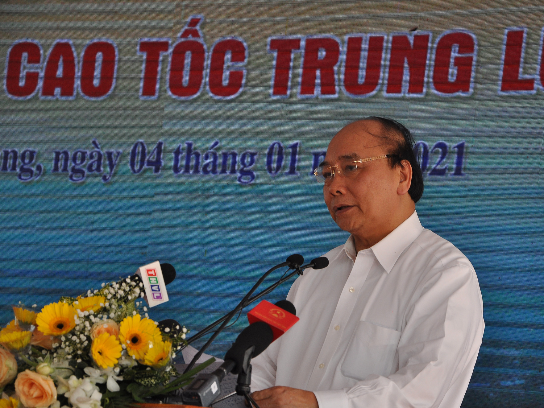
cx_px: 308
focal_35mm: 172
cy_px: 204
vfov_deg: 8.7
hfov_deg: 11.5
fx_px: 2696
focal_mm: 105
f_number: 8
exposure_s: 1/250
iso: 500
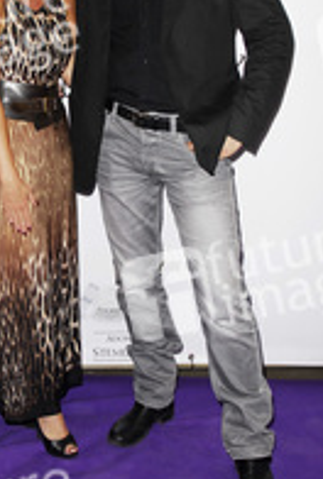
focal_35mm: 55
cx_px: 27
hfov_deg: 24.0
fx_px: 735
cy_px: 161
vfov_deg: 35.8
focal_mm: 18
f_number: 5
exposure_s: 1/60
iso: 200
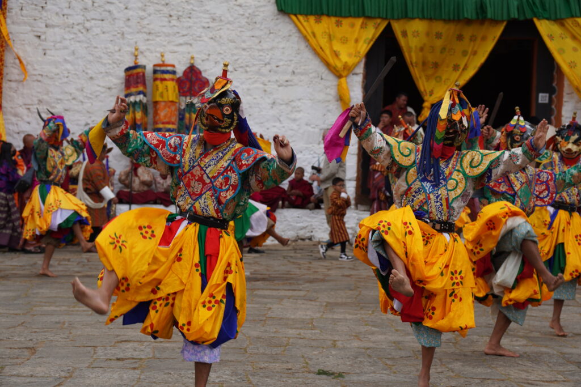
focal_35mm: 105
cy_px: 194
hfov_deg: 19.5
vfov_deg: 13.0
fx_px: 1695
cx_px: 290
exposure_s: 1/200
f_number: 4.5
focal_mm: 70
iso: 100
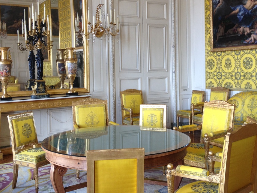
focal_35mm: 49
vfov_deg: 29.6
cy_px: 73
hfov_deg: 38.9
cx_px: 140
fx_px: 364
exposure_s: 1/20
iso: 64
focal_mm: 4.28
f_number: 2.4
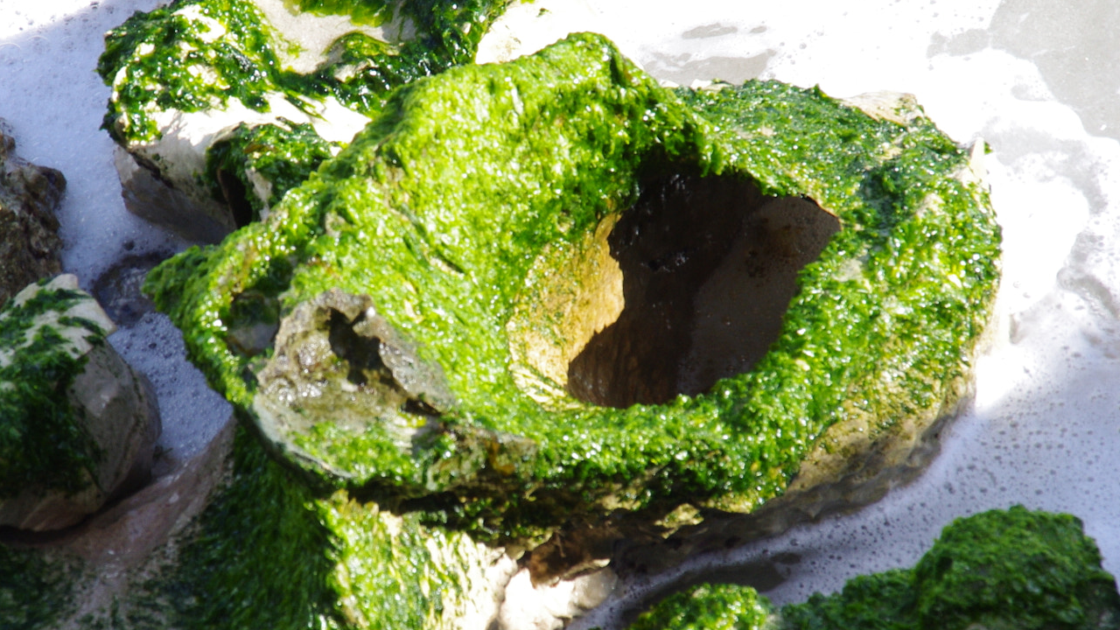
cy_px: 323
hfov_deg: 7.6
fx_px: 8405
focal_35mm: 283
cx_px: 433
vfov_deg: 4.3
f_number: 11
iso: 400
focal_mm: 113
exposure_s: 1/200
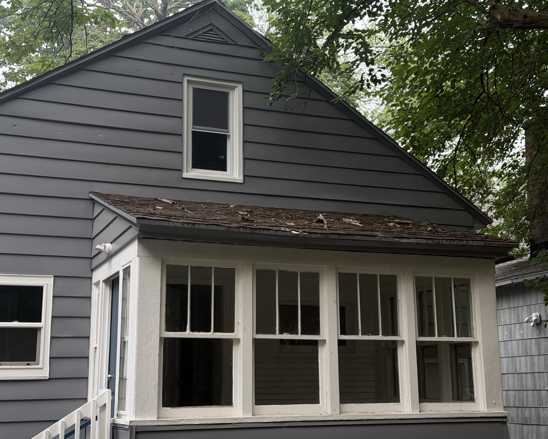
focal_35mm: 51
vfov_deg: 29.7
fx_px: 827
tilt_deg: +13.1
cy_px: 218
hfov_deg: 36.7
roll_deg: +1.2
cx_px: 277
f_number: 1.78
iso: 100
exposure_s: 1/570
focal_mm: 6.76
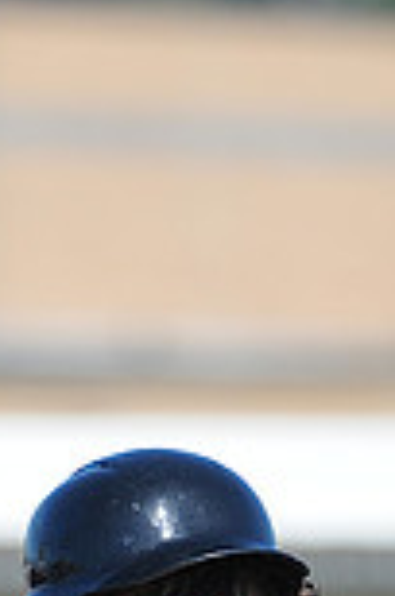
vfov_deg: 1.6
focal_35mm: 1314
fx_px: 21723
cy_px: 813
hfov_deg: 1.0
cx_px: 29
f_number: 4
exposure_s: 1/1250
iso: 200
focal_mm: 300
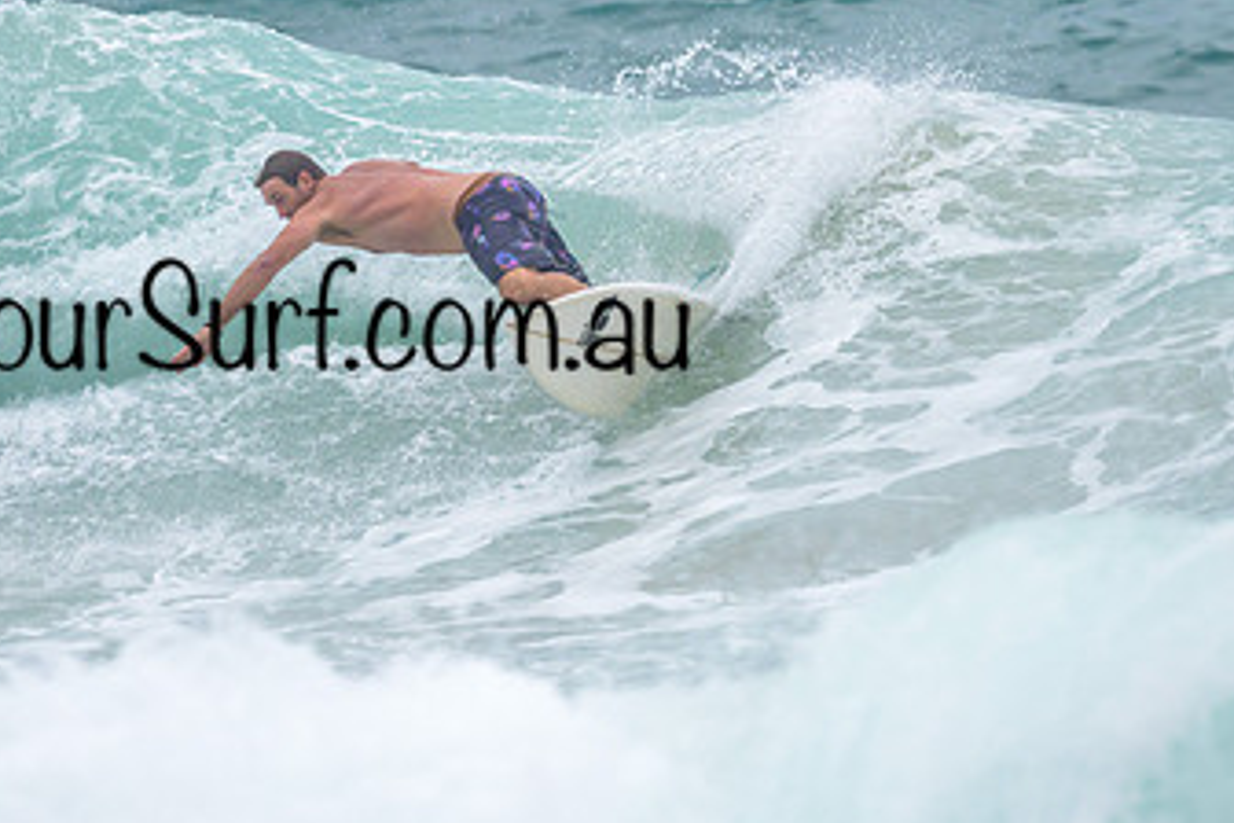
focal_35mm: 1897
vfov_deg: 0.7
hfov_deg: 1.1
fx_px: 65020
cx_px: 515
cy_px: 285
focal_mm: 800
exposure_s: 1/2000
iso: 320
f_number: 6.3
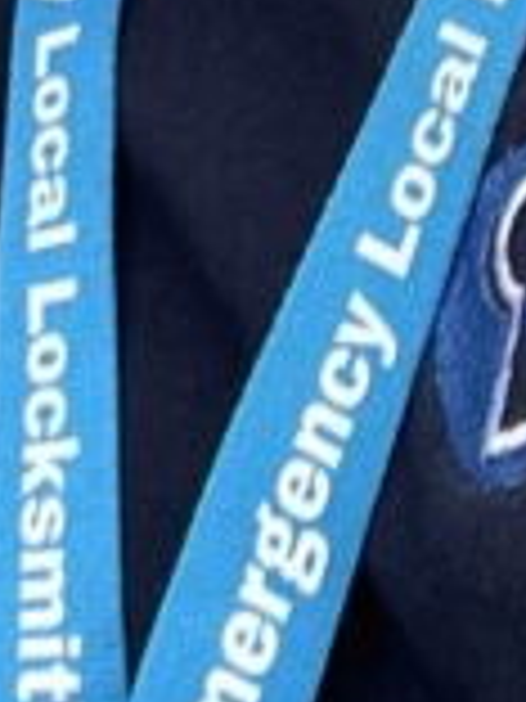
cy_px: -1332
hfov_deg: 7.3
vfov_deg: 8.5
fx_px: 3991
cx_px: -459
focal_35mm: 197
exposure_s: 1/152
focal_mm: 2.71
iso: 25
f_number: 2.2
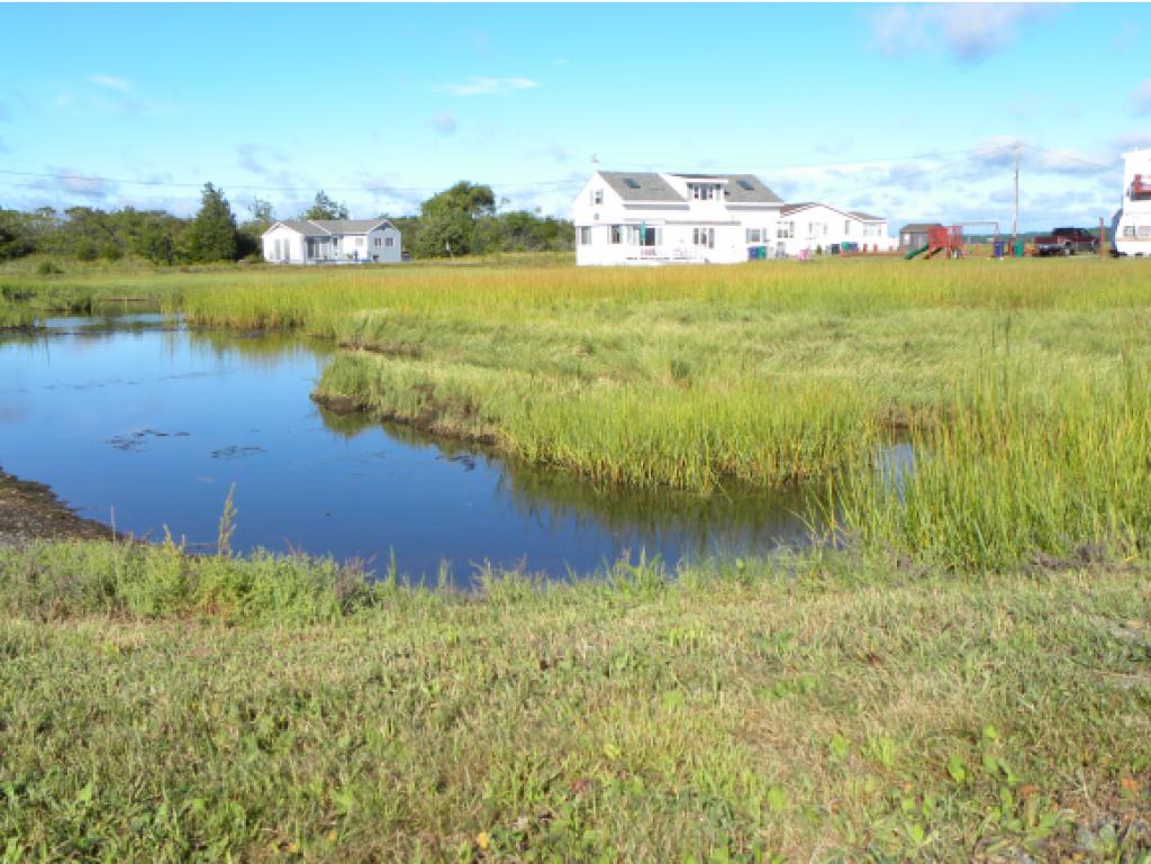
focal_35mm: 37
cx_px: 576
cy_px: 432
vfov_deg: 38.7
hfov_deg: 50.1
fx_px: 1231
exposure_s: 1/540
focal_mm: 6.6
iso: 64
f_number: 4
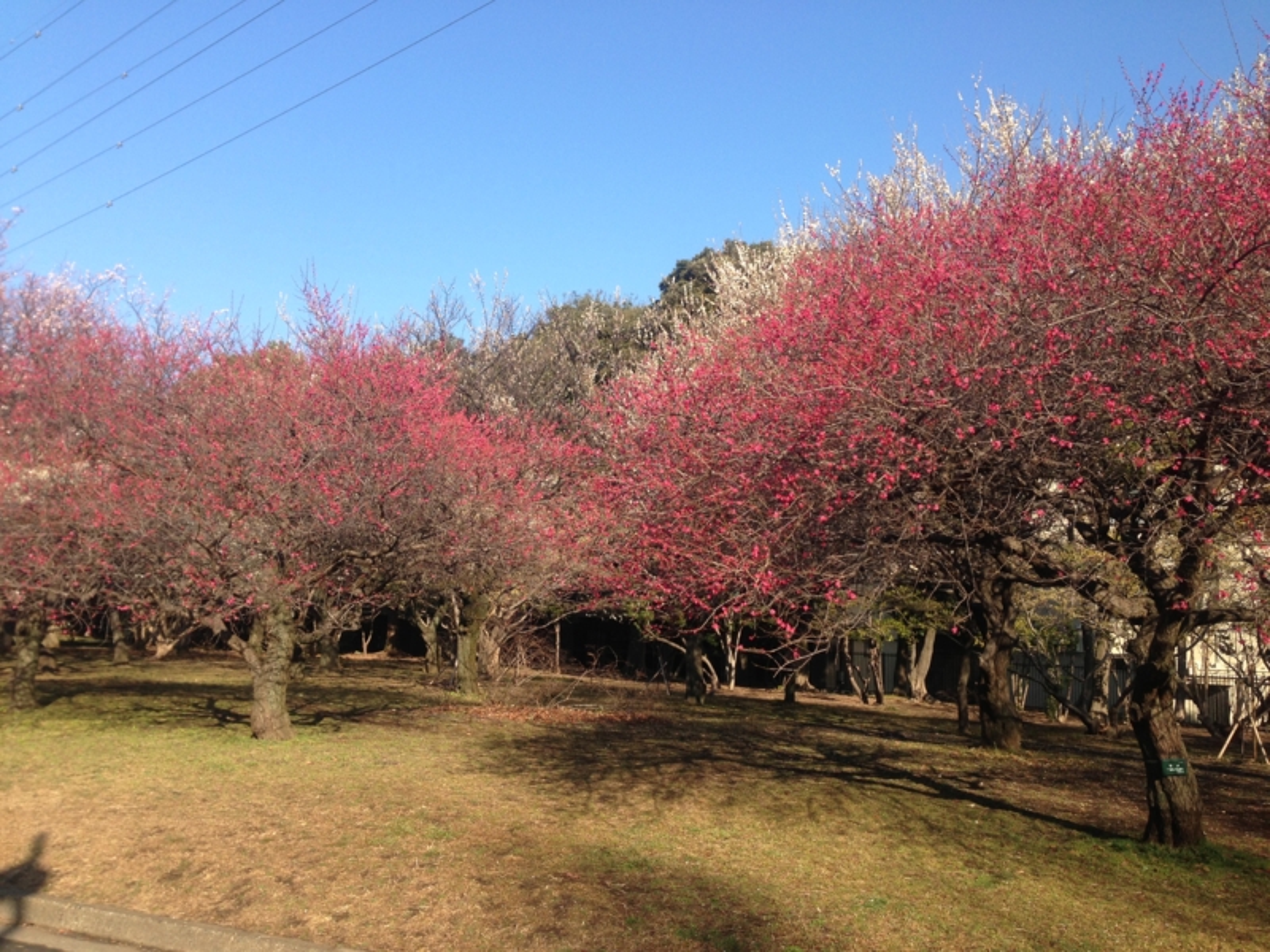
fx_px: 1211
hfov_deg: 55.4
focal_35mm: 33
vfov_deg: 42.9
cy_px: 476
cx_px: 635
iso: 50
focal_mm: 4.13
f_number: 2.4
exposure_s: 1/678
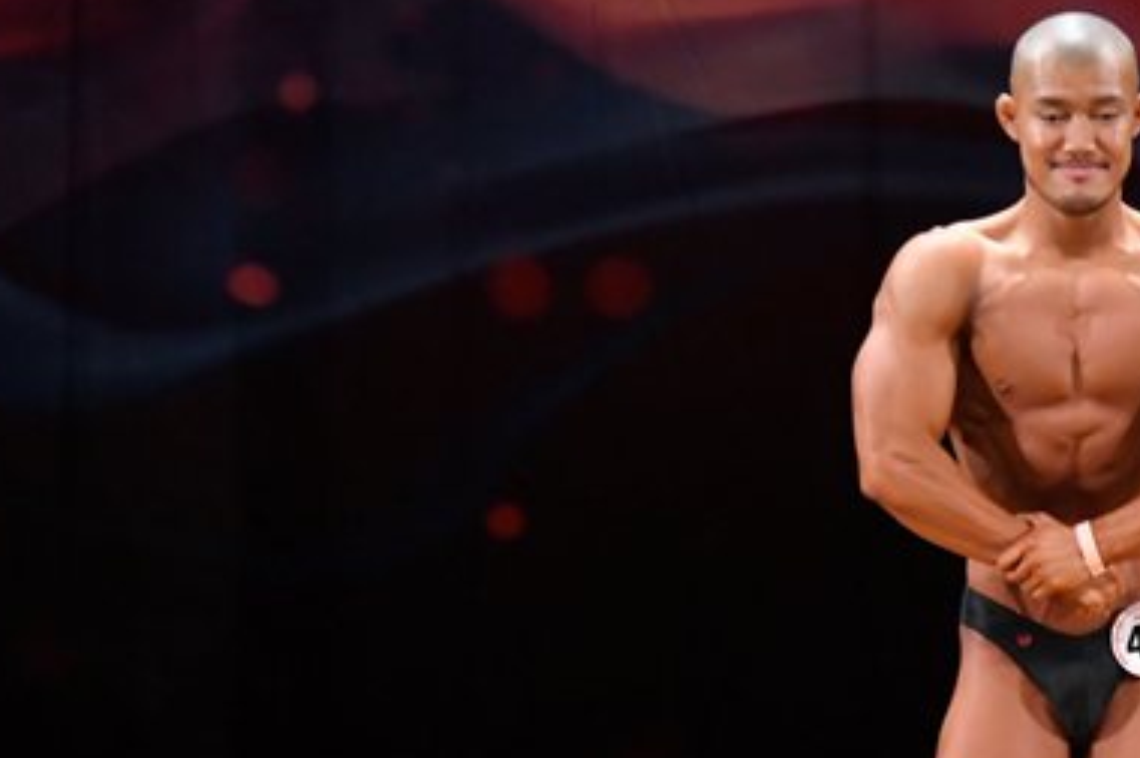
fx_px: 15535
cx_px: 1123
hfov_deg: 4.2
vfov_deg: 2.8
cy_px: 659
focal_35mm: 491
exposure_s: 1/400
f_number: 5.6
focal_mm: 160
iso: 4000
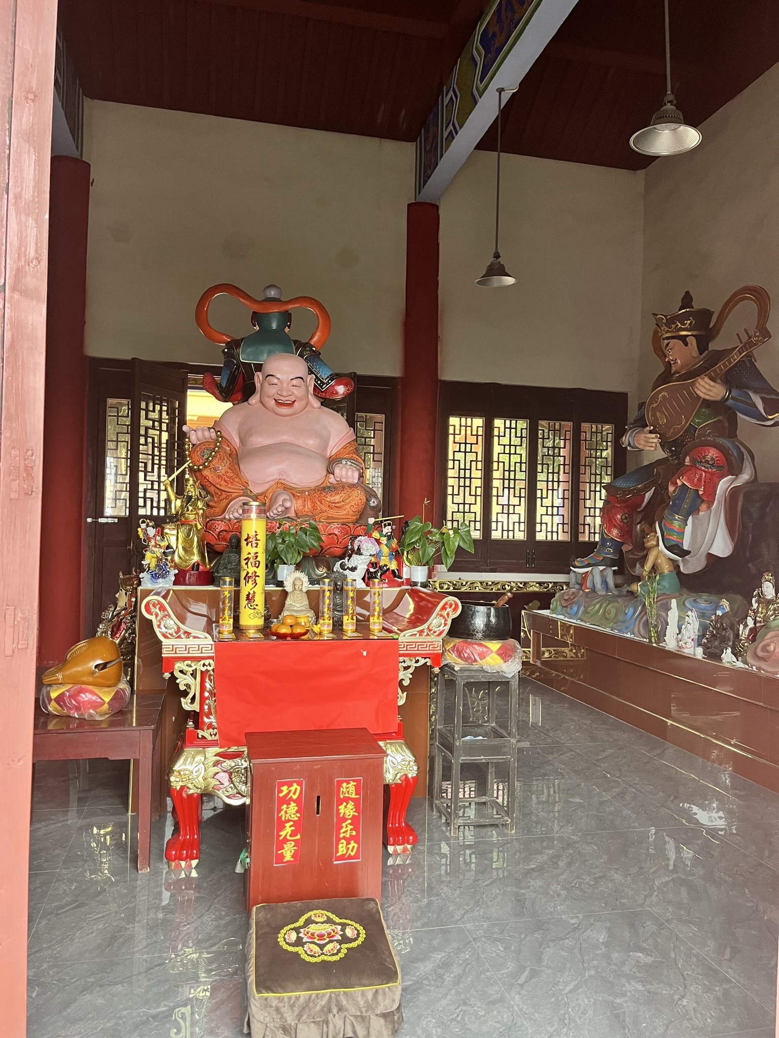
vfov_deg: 67.3
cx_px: 390
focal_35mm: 26
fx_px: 780
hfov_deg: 53.1
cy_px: 519
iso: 160
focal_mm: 5.1
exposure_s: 1/60
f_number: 1.6
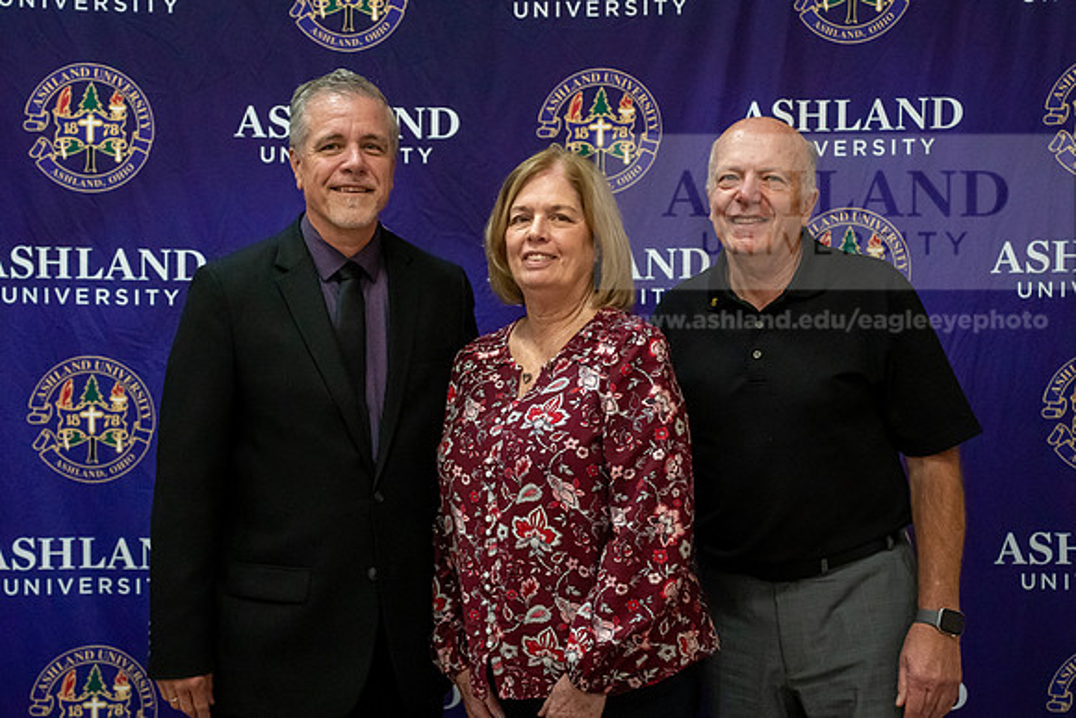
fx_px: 1745
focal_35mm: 58
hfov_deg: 34.2
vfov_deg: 23.3
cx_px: 481
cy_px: 365
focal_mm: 47
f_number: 2.8
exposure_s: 1/400
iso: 5000
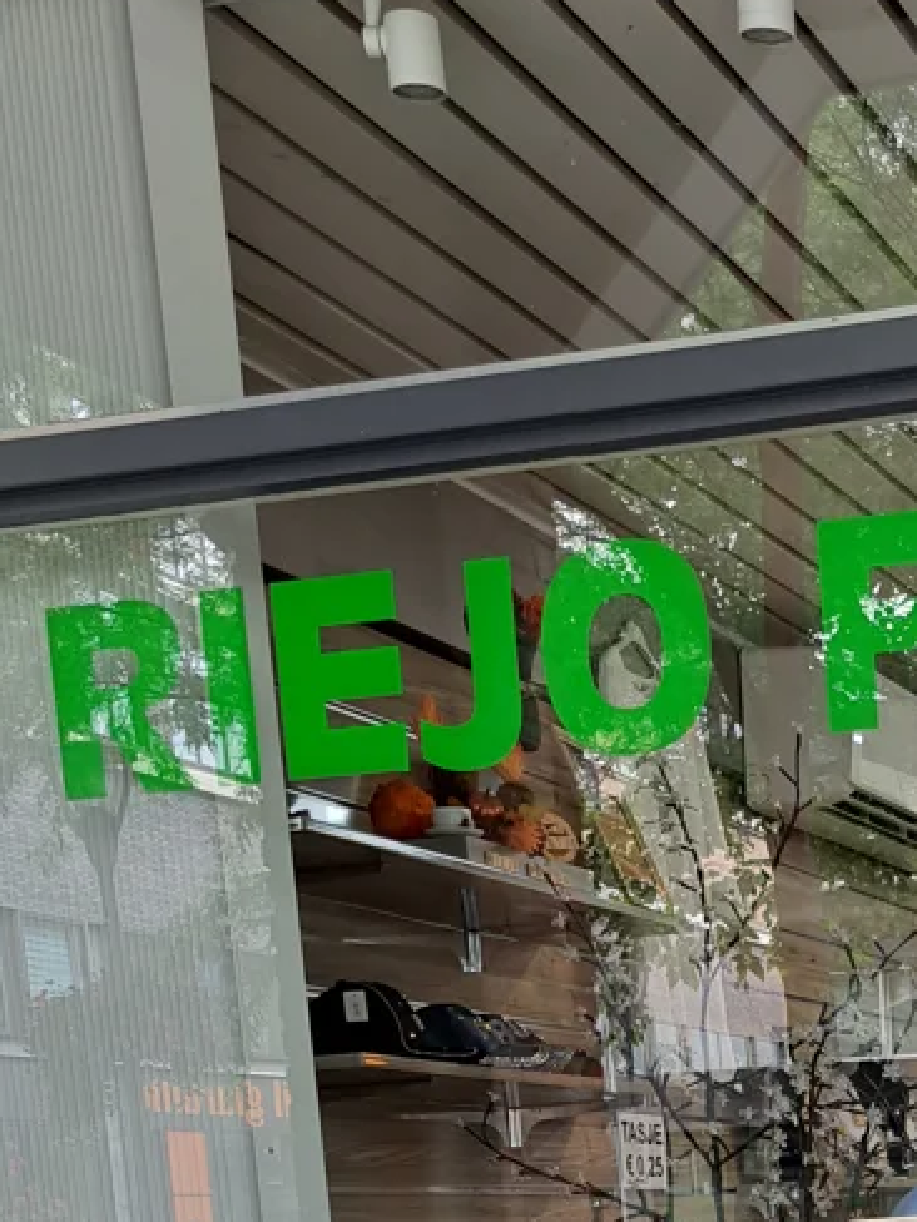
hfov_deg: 21.3
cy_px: 1548
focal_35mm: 63
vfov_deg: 26.5
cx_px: 1153
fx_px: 2225
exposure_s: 1/50
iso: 50
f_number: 1.8
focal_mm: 5.23
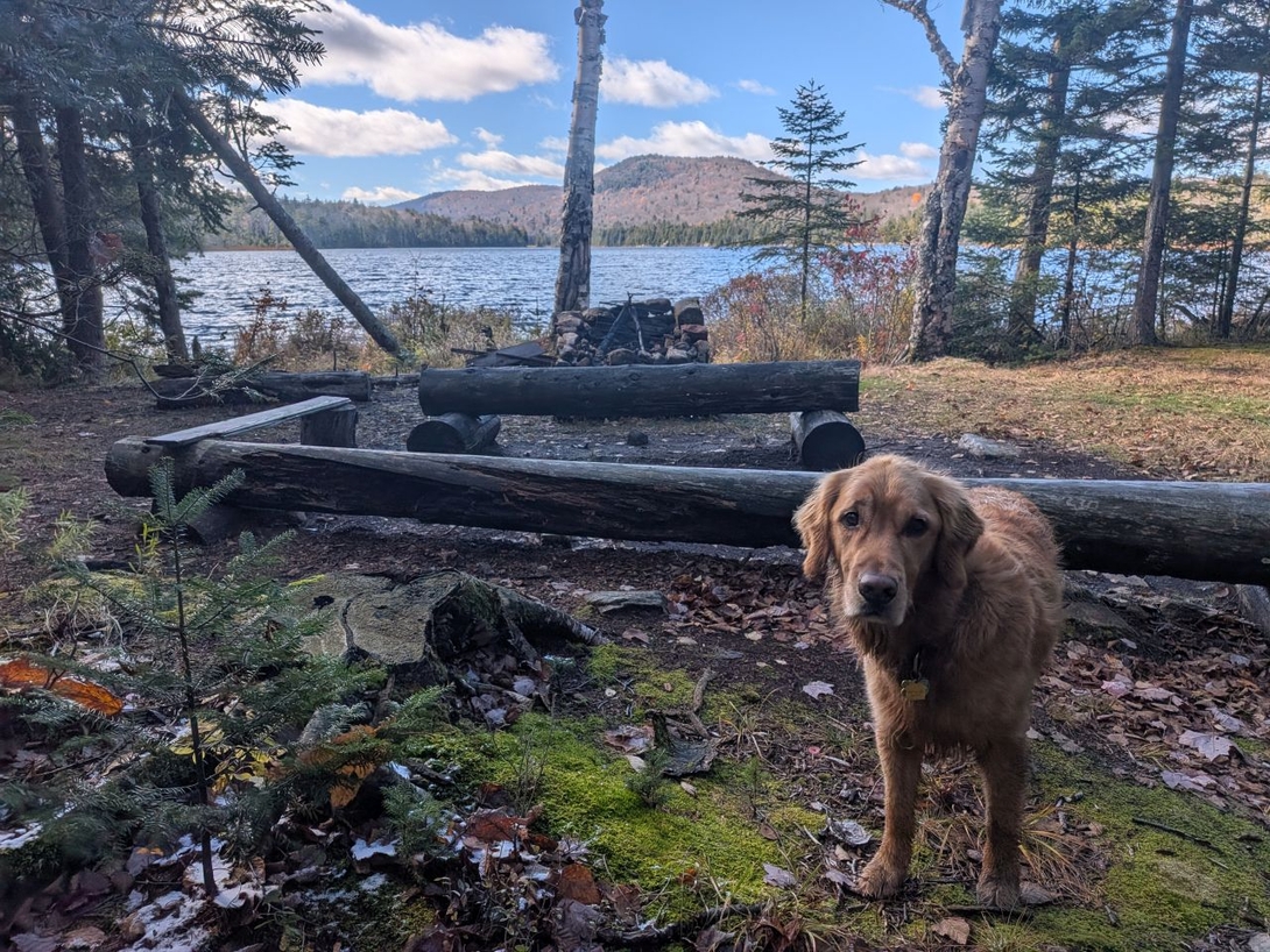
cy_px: 476
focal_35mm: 24
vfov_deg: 56.8
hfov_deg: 71.6
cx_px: 635
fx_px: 881
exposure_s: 1/1033
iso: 18
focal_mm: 4.53
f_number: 1.7
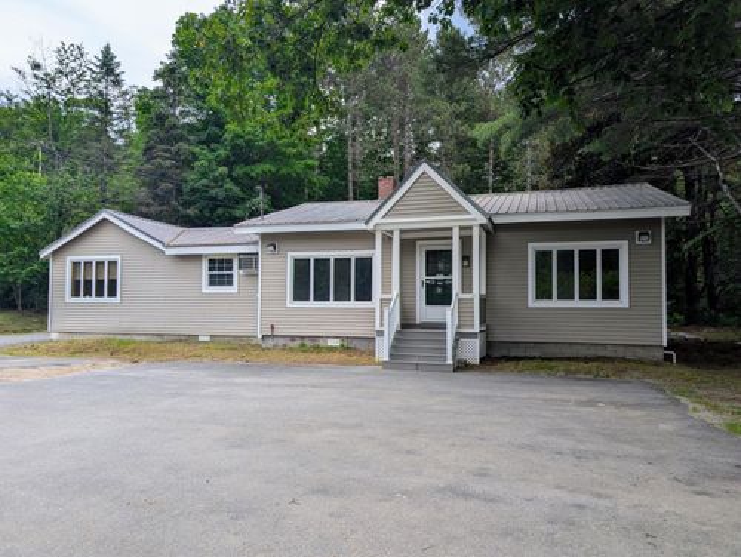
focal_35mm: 24
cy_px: 278
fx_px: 514
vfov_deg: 56.9
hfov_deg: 71.5
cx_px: 370
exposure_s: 1/903
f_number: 1.68
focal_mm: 6.9
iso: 21
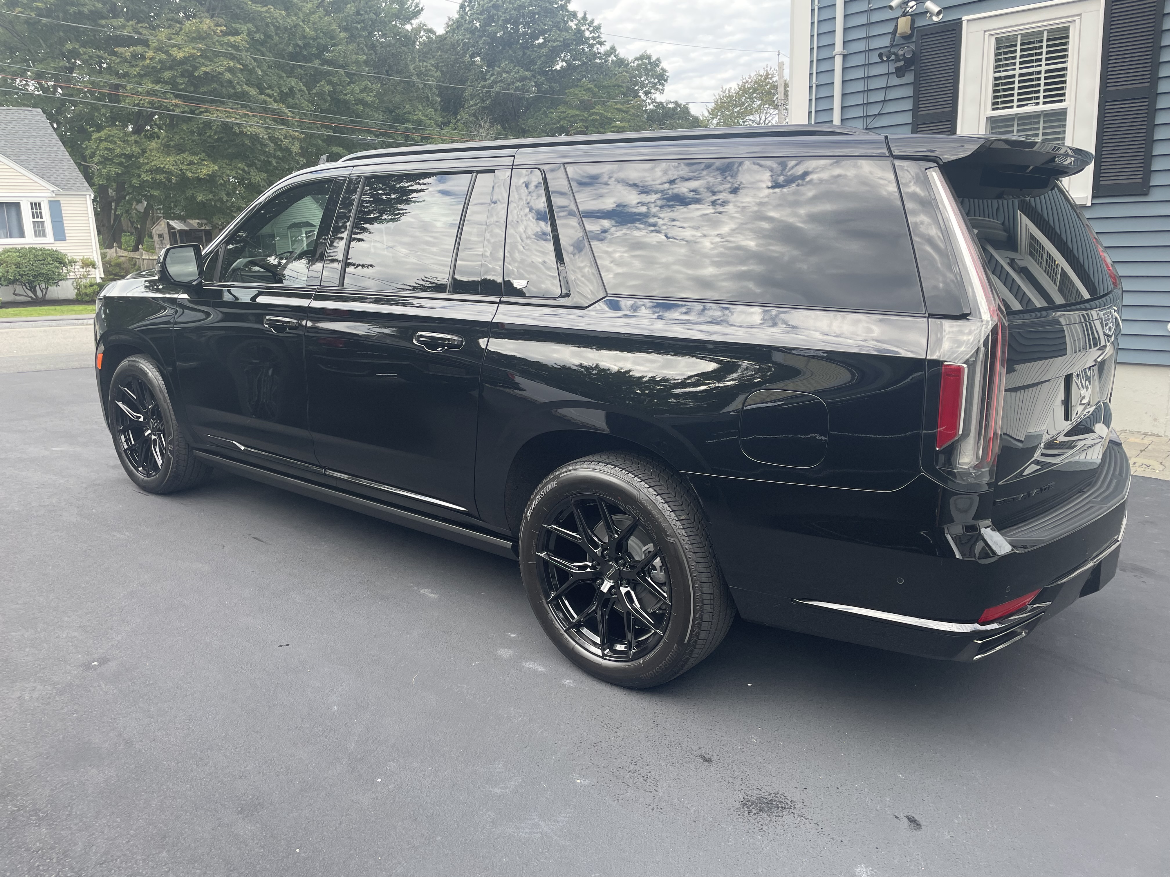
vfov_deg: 53.1
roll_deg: +2.9
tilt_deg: -12.0
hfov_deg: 67.3
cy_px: 438
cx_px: 585
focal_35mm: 26
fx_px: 879
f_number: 1.6
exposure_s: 1/344
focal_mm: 4.2
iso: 32
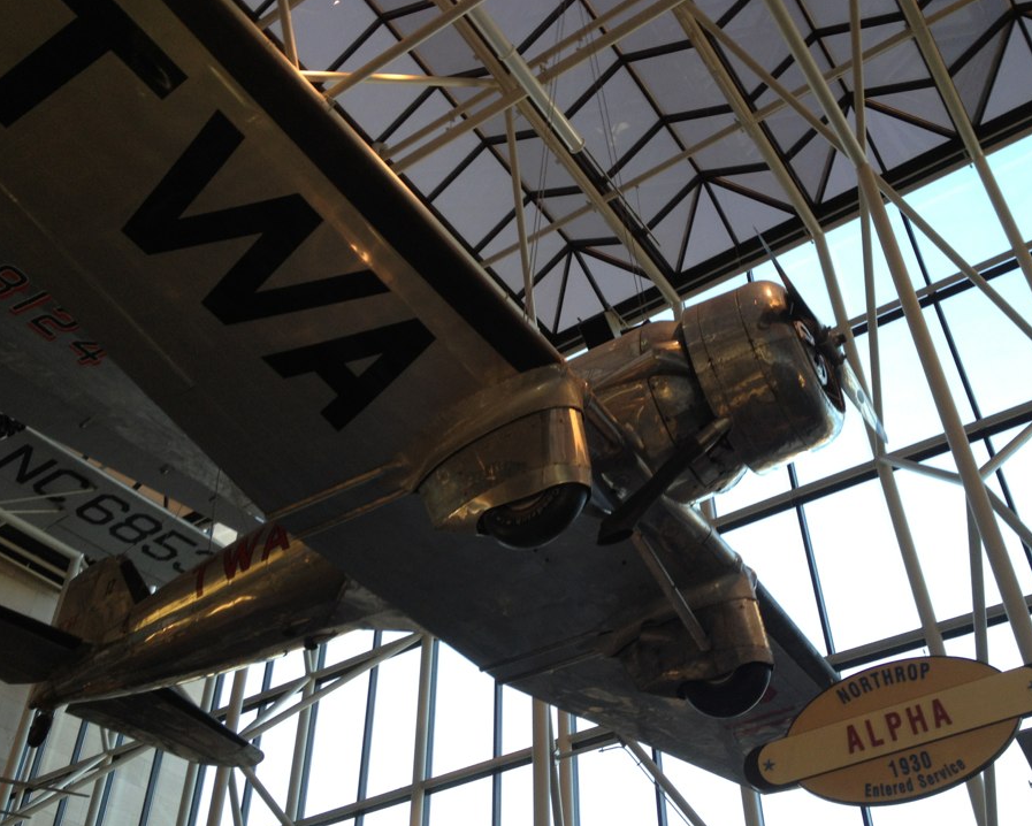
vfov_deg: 38.2
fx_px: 1191
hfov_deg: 46.8
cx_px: 530
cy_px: 415
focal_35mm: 39
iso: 50
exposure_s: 1/24
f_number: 2.4
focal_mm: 4.28
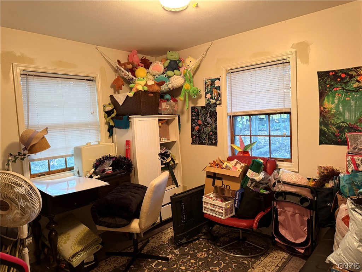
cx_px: 181
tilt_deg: -3.2
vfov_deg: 56.8
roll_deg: +2.0
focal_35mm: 24
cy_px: 136
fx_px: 251
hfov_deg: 71.6
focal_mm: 6.76
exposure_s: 1/40
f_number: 1.78
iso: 640
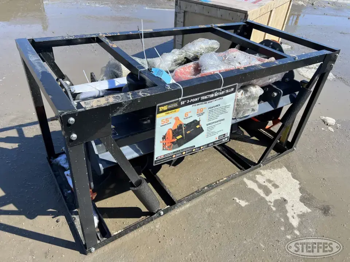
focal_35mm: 26
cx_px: 175
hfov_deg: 67.3
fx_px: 263
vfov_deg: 53.1
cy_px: 131
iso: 50
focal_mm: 5.7
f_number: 1.5
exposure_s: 1/3704
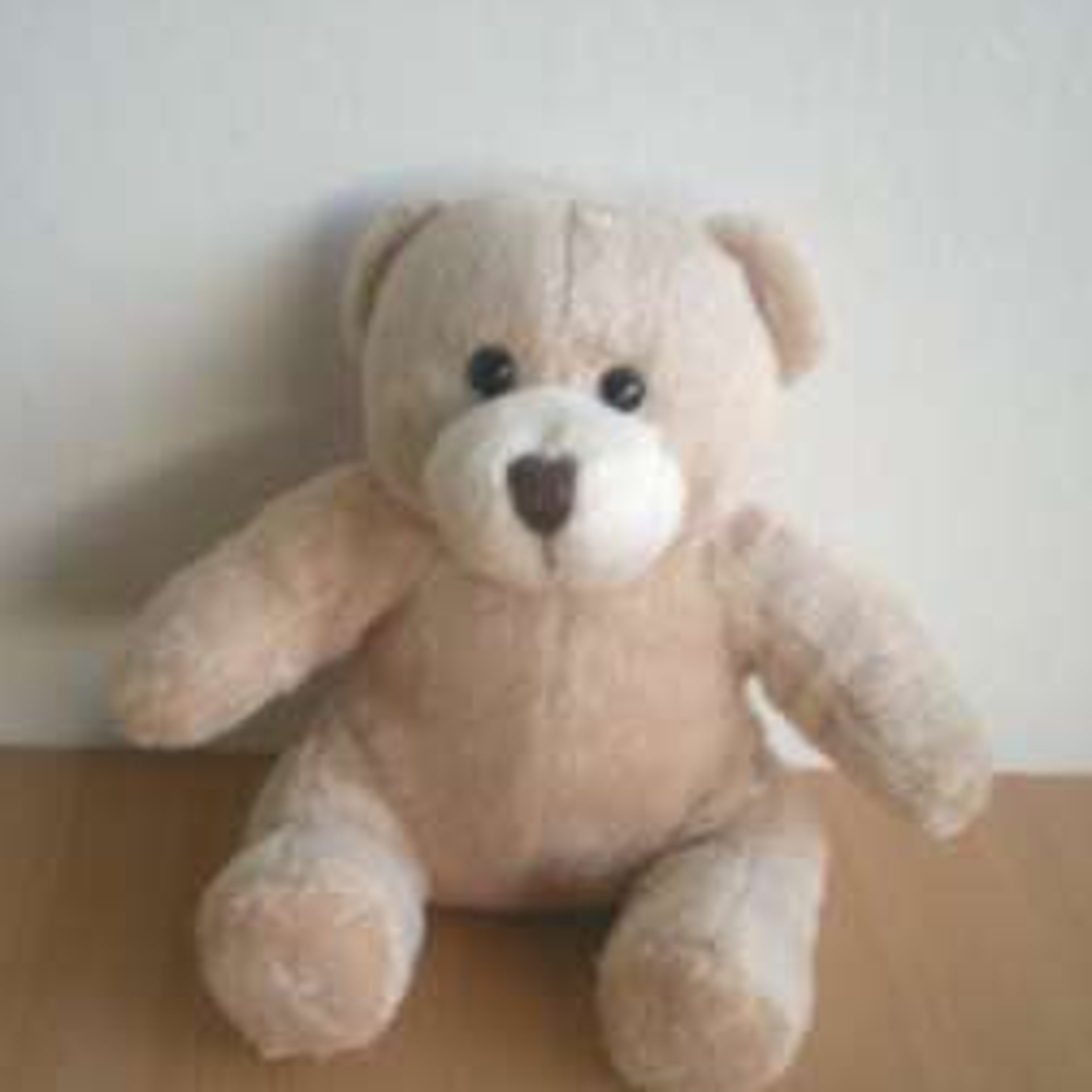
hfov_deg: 32.8
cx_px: 550
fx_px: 1856
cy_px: 594
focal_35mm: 52
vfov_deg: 32.8
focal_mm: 6.3
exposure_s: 1/8
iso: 339
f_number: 3.1
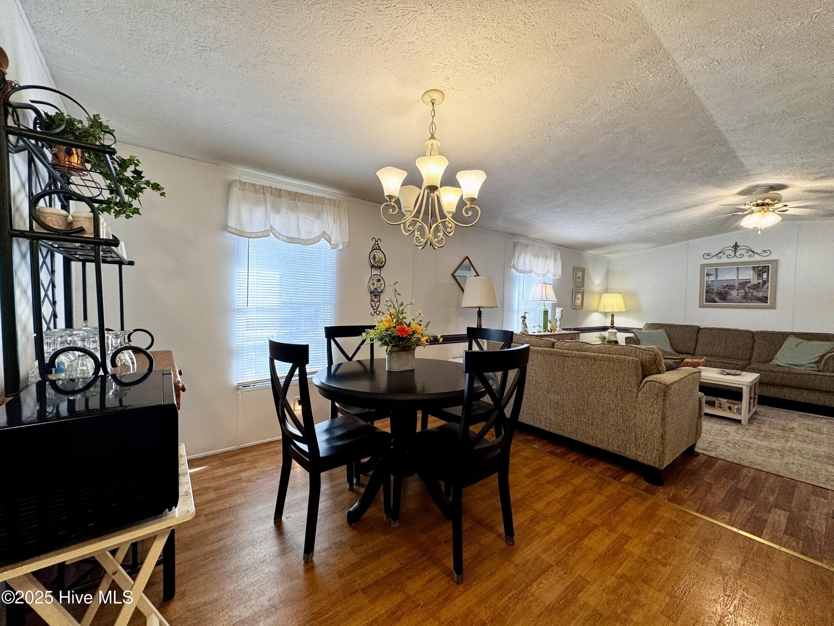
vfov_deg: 85.7
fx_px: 337
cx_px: 417
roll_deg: -1.5
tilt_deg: -2.9
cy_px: 313
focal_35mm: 14
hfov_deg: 102.1
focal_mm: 2.22
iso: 100
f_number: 2.2
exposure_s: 1/120
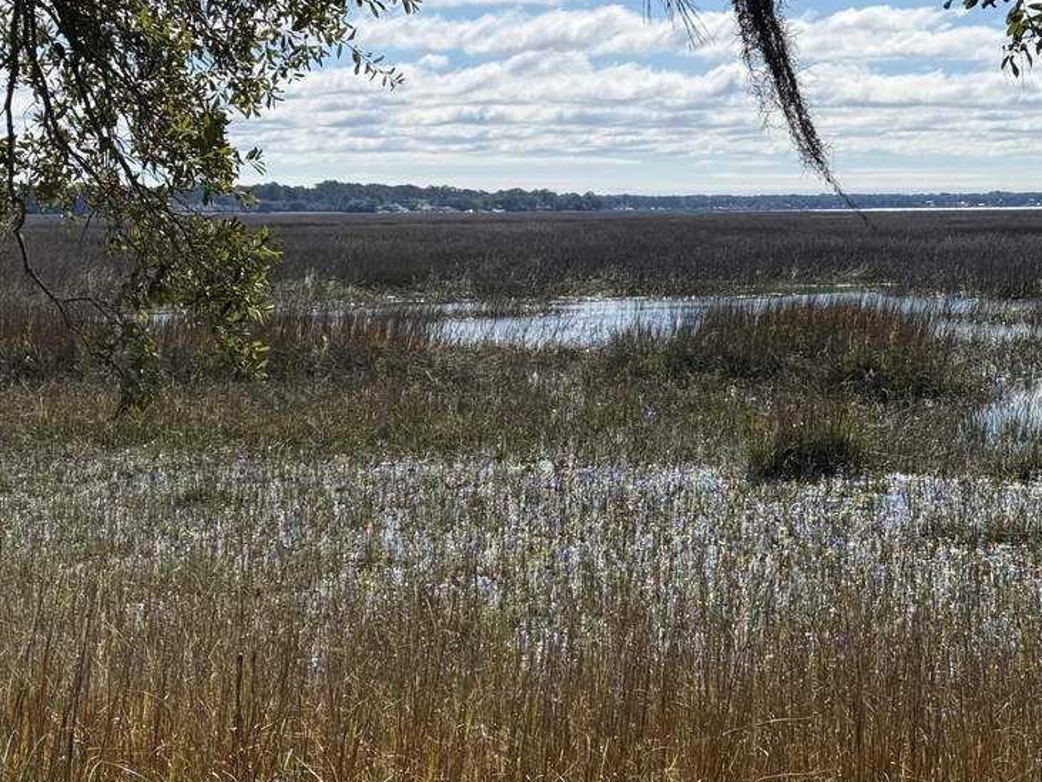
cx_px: 525
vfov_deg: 17.6
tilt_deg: -4.0
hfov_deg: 23.3
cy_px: 426
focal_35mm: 84
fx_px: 2530
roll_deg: +0.0
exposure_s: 1/6024
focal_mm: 6.76
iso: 64
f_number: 1.78
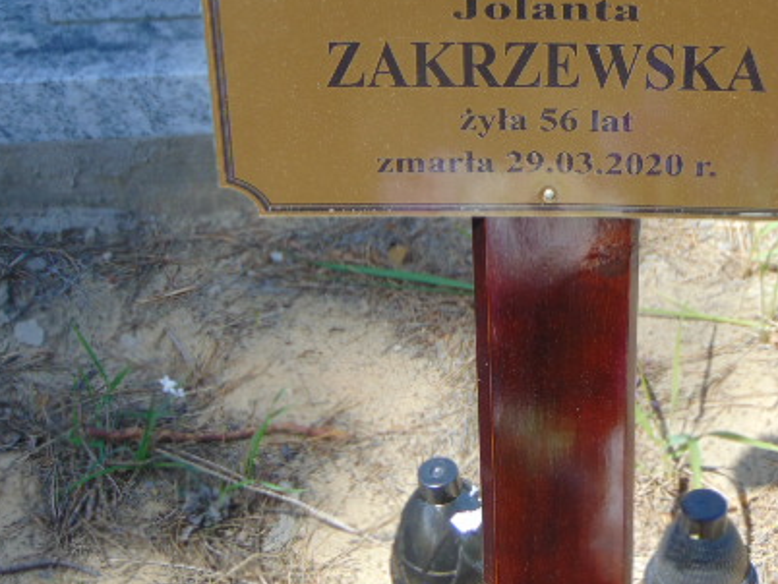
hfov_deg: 17.4
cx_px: 534
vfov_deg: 13.1
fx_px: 2541
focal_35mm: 113
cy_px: 126
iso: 80
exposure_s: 1/320
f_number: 3.7
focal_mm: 12.8
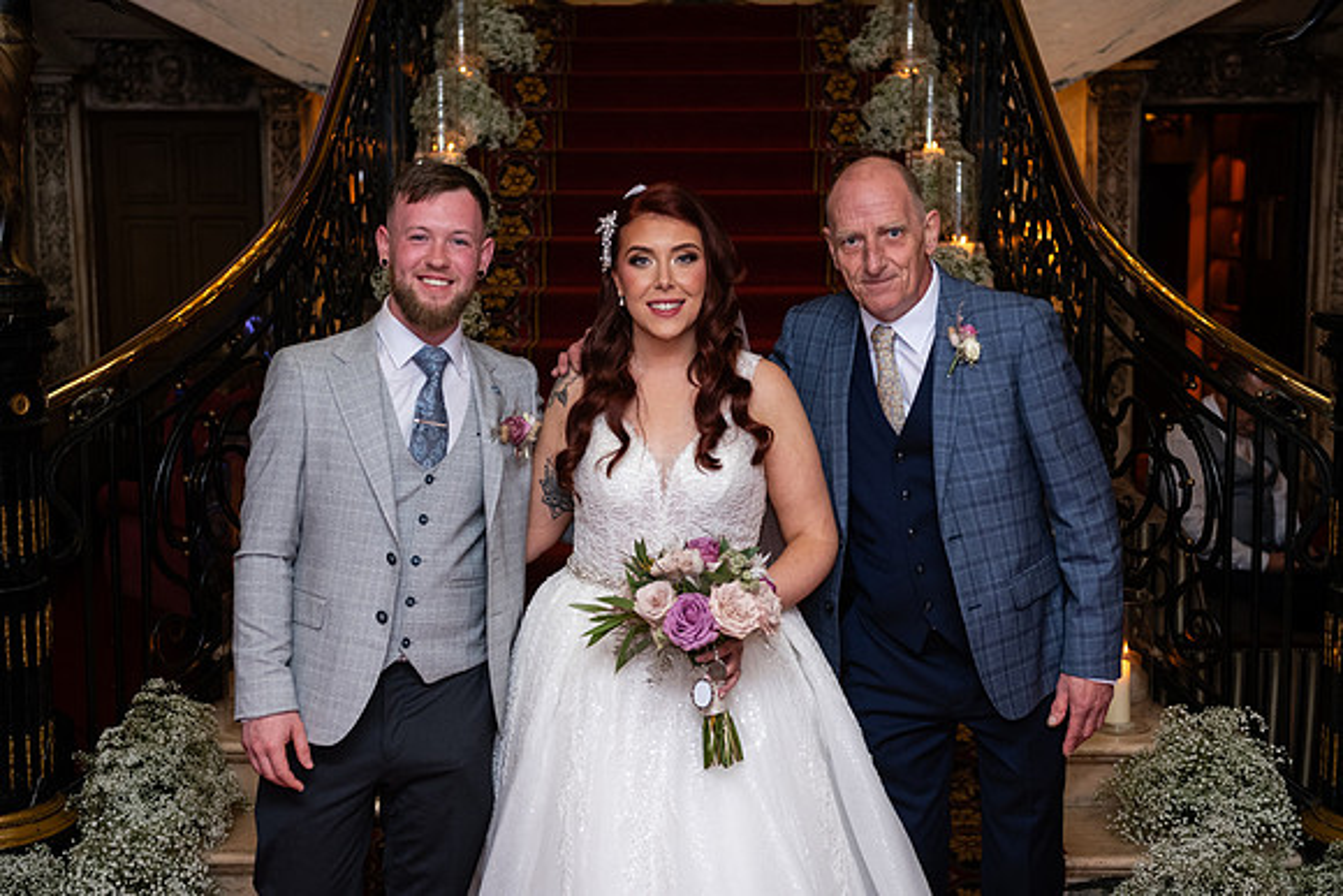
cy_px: 448
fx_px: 1940
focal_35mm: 52
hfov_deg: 38.2
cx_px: 672
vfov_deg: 26.0
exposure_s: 1/160
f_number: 3.5
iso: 800
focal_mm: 52
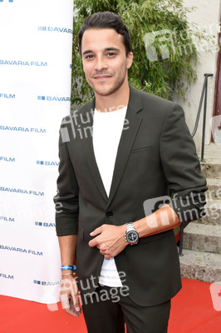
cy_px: 166
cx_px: 110
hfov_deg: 29.8
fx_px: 415
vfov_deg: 43.6
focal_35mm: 45
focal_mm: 30
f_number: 6.3
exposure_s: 1/160
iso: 800
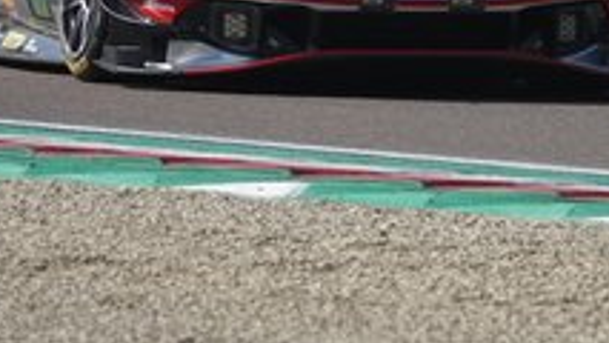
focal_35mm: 1243
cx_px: 417
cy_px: -83
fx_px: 20080
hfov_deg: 1.7
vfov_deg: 1.0
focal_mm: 205.6
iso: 100
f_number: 4
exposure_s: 1/800
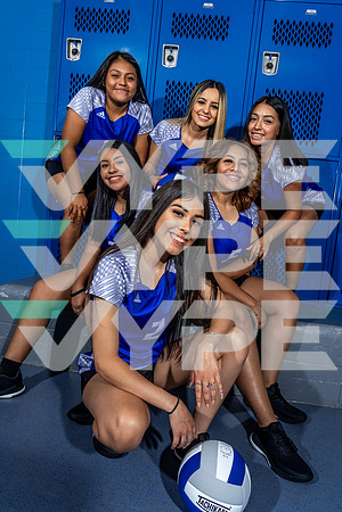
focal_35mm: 24
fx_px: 342
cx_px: 171
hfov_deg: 53.1
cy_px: 256
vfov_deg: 73.7
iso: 100
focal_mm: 24
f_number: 8
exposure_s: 1/125
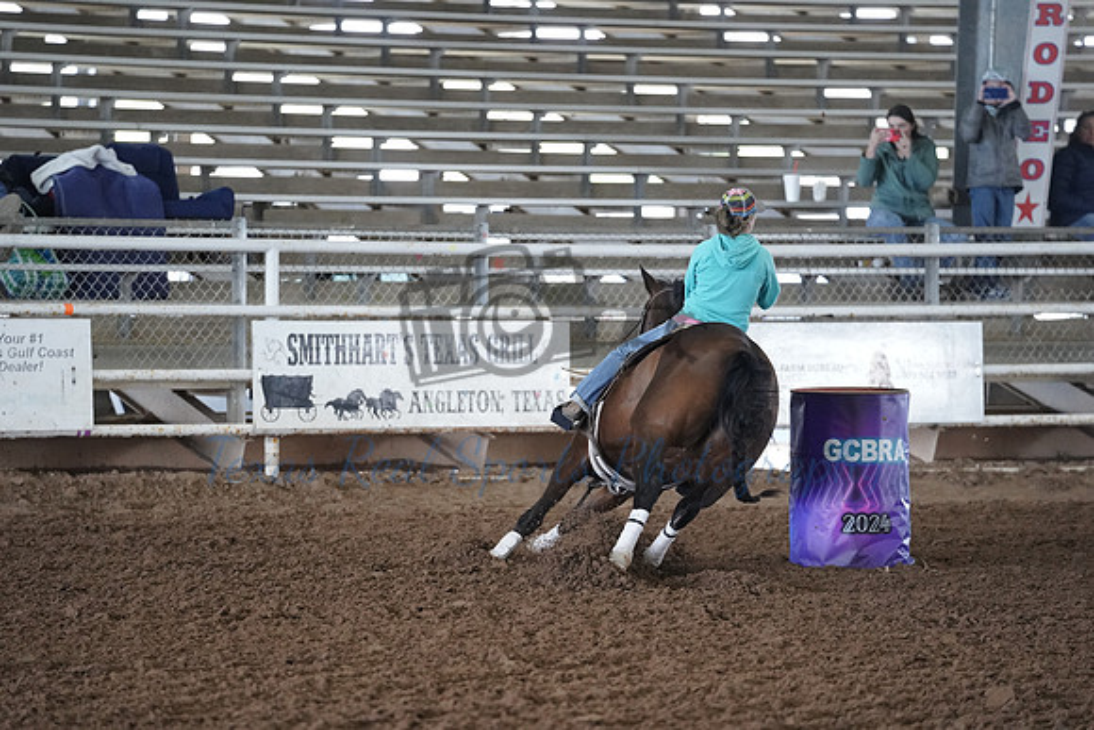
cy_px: 365
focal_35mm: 200
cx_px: 547
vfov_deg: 6.9
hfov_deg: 10.3
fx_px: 6079
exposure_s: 1/1000
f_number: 2.8
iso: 6400
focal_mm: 200
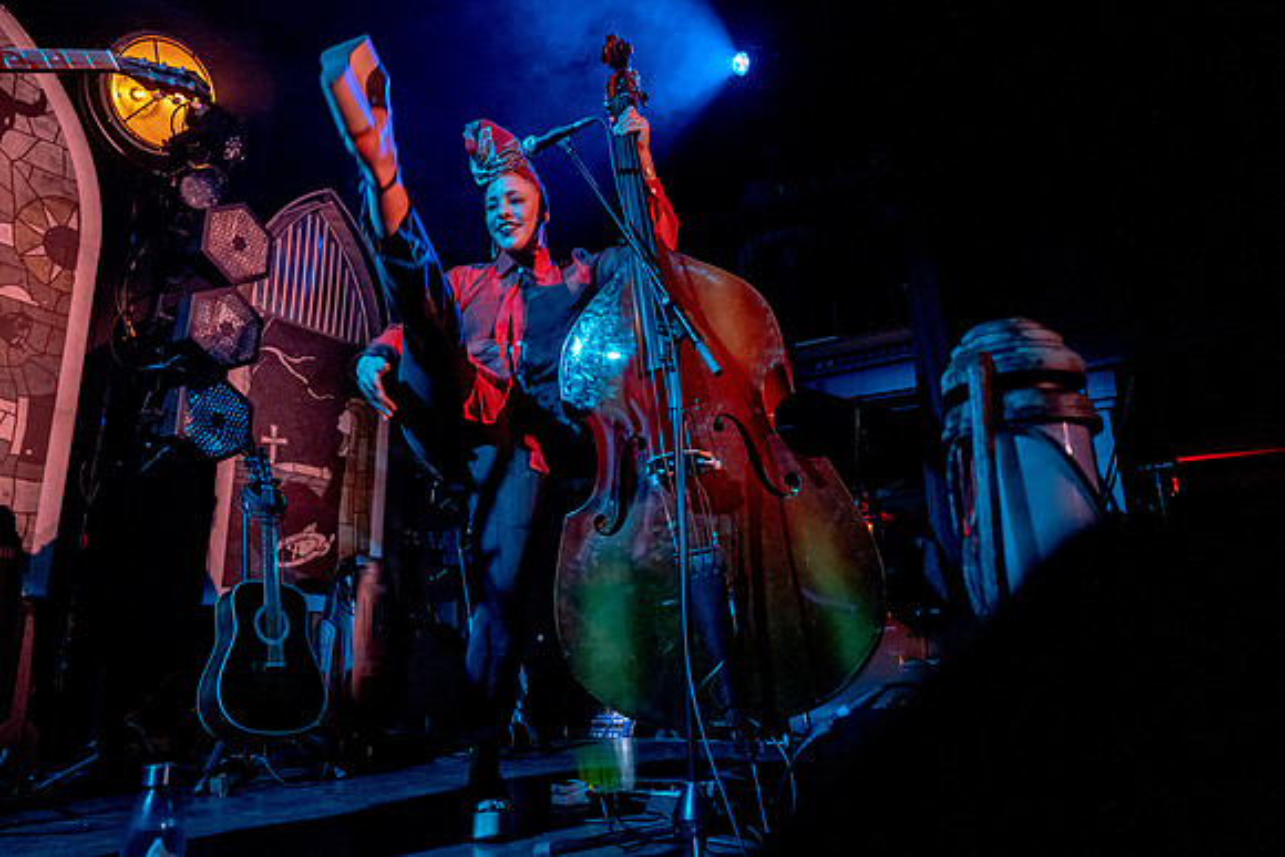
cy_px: 403
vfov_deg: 49.2
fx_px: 935
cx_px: 594
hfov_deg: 68.9
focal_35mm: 26
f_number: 2.8
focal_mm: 24
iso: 3200
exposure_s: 1/100
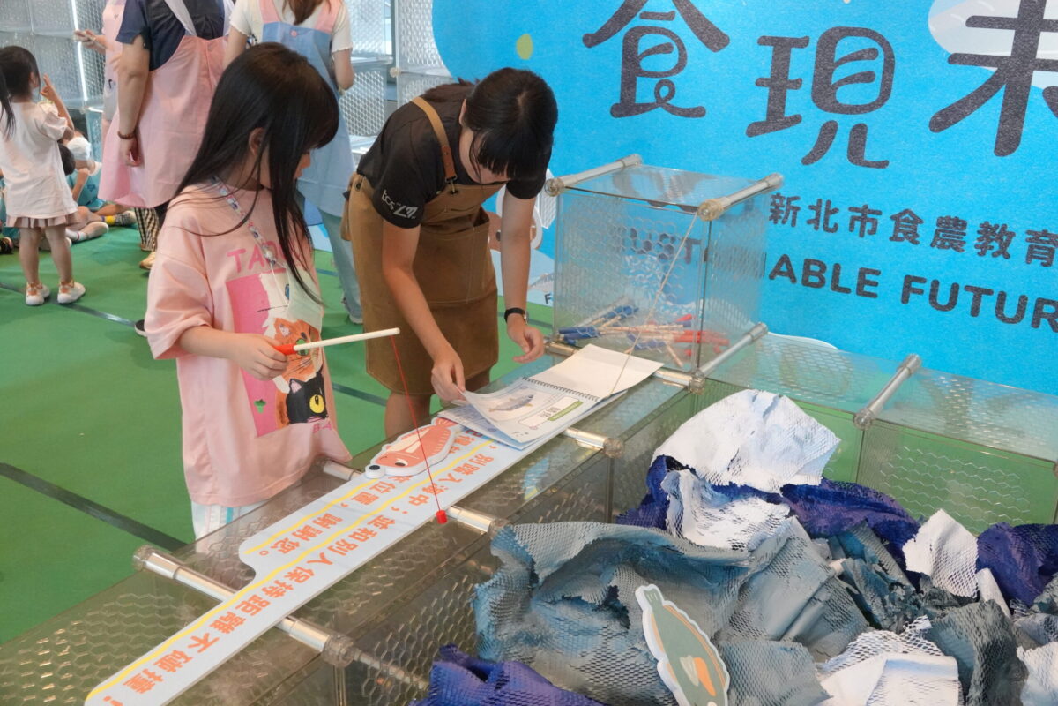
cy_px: 353
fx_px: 999
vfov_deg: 38.9
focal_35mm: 34
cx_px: 529
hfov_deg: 55.8
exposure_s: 1/250
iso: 3200
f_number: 2.8
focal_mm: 12.63
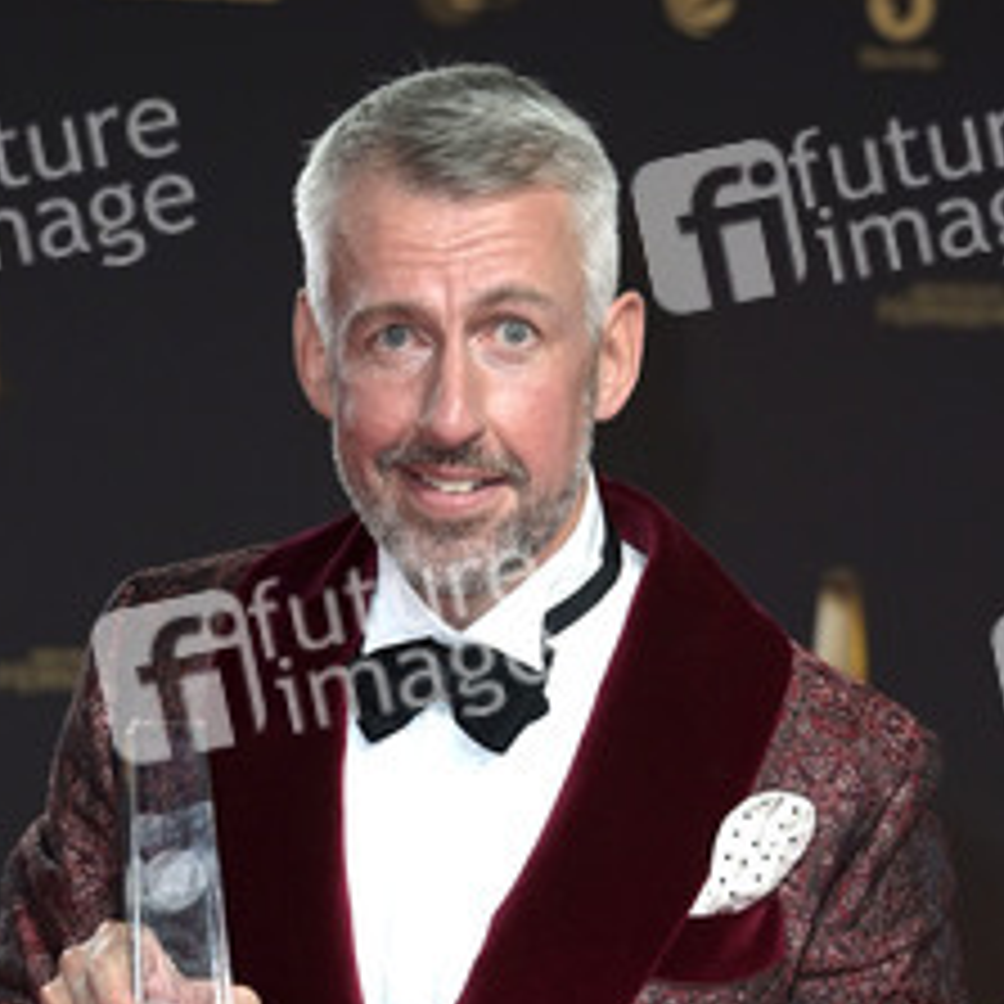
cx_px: 455
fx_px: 4889
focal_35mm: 149
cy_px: 882
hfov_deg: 11.7
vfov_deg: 11.7
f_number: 5.6
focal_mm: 98
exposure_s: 1/250
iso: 1250
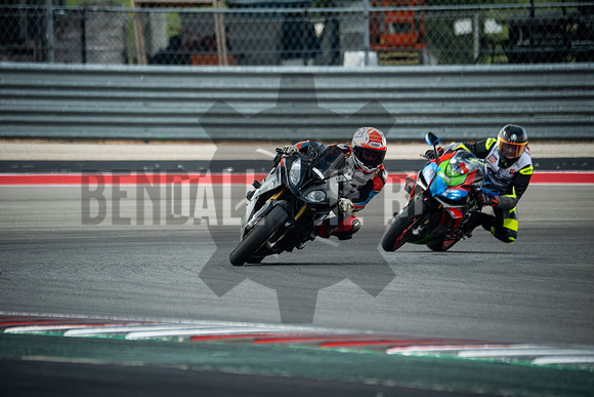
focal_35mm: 600
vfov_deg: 2.3
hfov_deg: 3.4
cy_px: 198
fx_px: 9902
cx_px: 297
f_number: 5.6
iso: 1600
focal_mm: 400
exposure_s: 1/1000
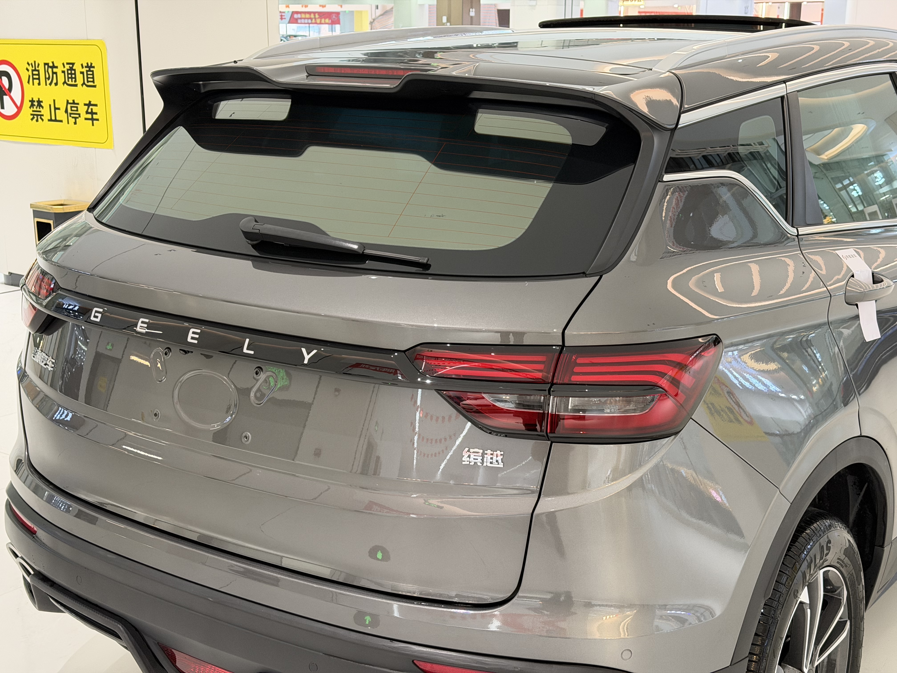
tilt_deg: -14.2
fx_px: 1244
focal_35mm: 48
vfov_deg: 30.3
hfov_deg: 39.7
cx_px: 448
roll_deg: +0.0
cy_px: 336
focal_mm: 6.76
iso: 250
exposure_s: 1/50
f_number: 1.78
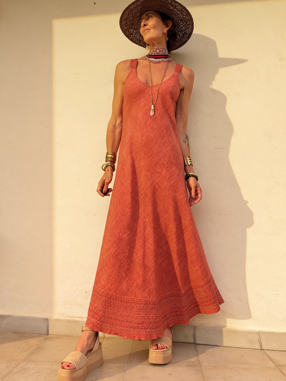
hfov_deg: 46.8
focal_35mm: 30
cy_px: 190
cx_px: 143
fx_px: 330
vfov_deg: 60.0
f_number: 1.9
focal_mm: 2.71
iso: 25
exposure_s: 1/672
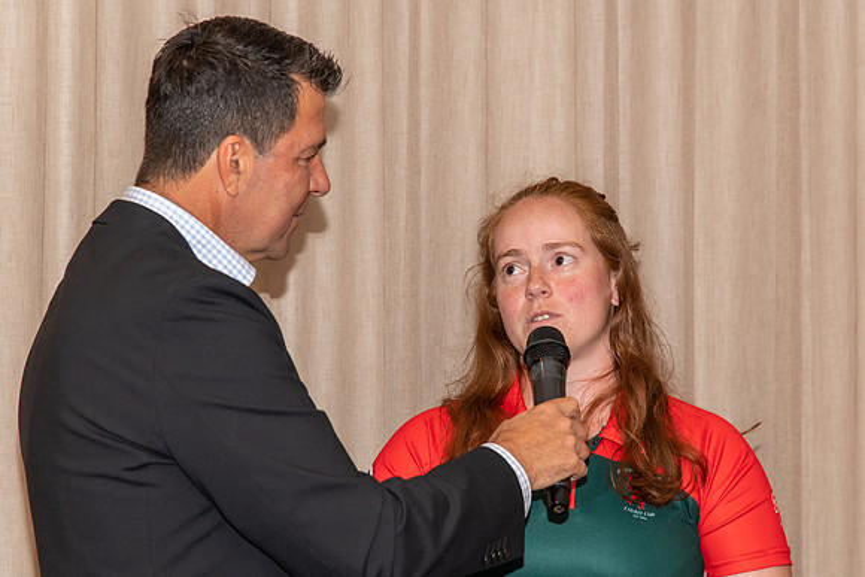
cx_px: 432
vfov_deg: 10.8
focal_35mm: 127
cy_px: 288
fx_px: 3061
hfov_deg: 16.1
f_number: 5.6
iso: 800
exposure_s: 1/60
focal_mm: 120
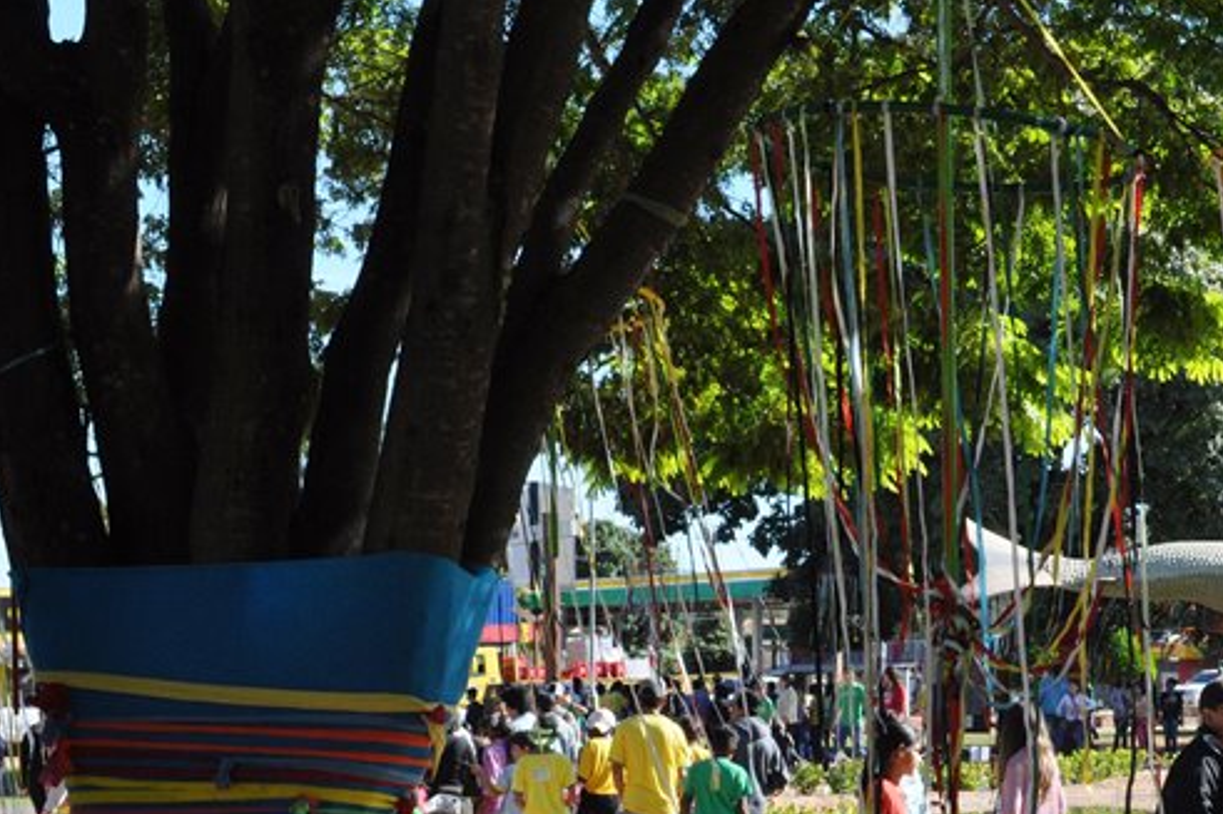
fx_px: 2920
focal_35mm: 86
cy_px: 767
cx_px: 882
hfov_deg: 23.5
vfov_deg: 15.6
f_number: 11
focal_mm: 30
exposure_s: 1/500
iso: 640
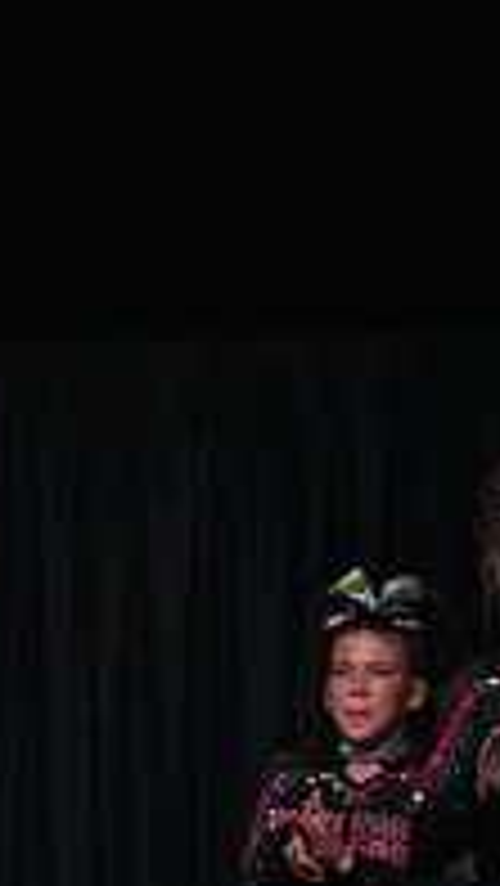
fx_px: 15254
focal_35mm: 648
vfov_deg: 3.3
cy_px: 744
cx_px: -779
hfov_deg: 1.9
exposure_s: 1/1250
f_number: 5.6
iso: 16000
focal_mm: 210
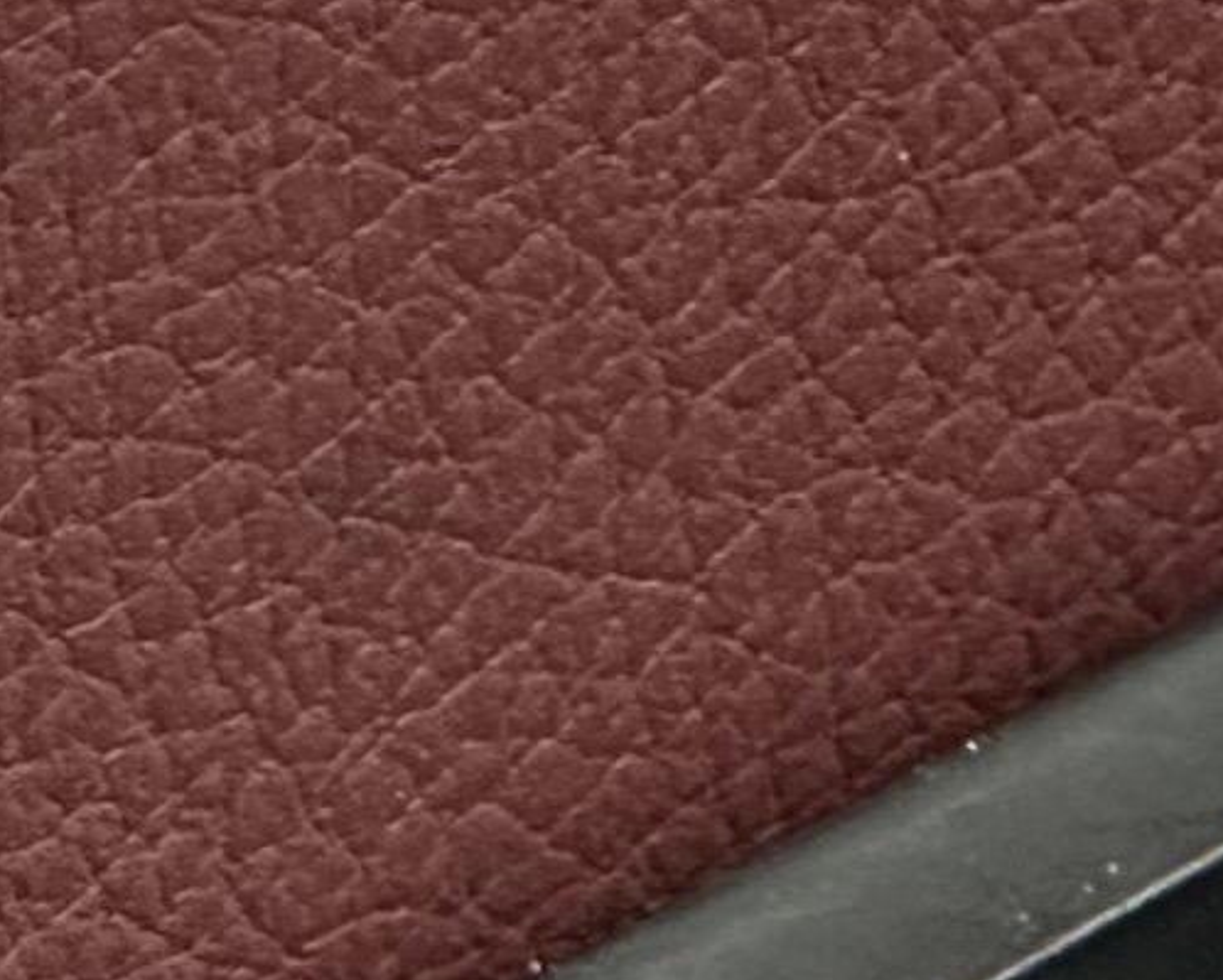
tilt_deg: -30.6
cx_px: 459
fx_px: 22020
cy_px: 199
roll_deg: +1.3
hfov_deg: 3.2
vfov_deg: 2.5
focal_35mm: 608
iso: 125
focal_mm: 9
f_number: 2.8
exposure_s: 1/99
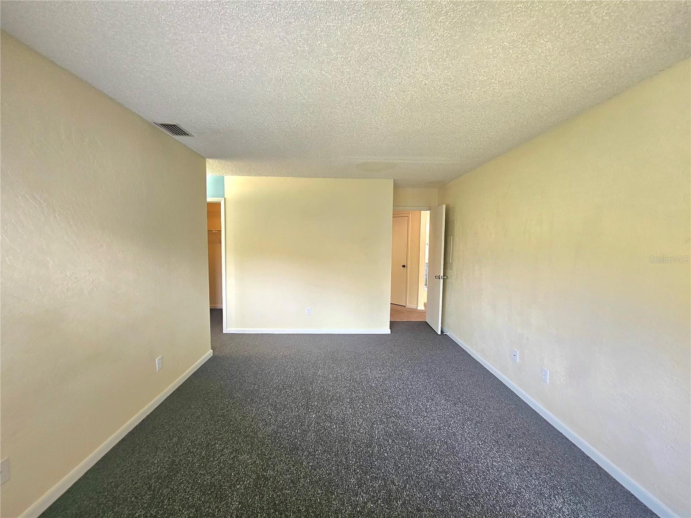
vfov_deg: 89.9
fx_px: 260
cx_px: 346
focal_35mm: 13
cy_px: 259
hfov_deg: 106.2
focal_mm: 2.2
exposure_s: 1/60.2
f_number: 2.2
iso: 160
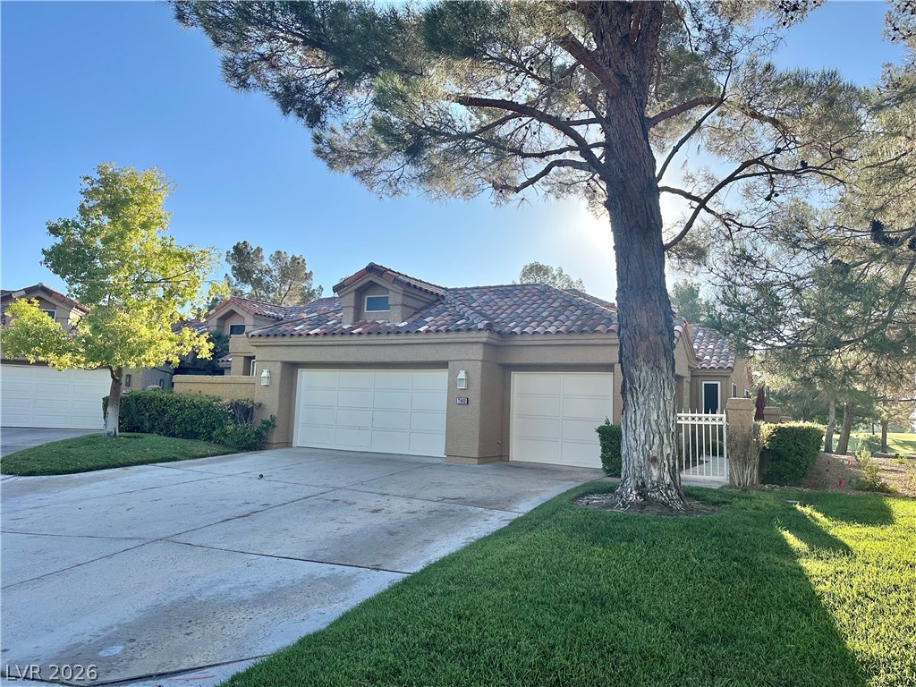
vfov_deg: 56.8
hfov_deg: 71.6
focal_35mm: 24
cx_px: 458
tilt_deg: +5.7
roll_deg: -2.2
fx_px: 635
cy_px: 344
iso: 80
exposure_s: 1/2591
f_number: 1.78
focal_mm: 6.86
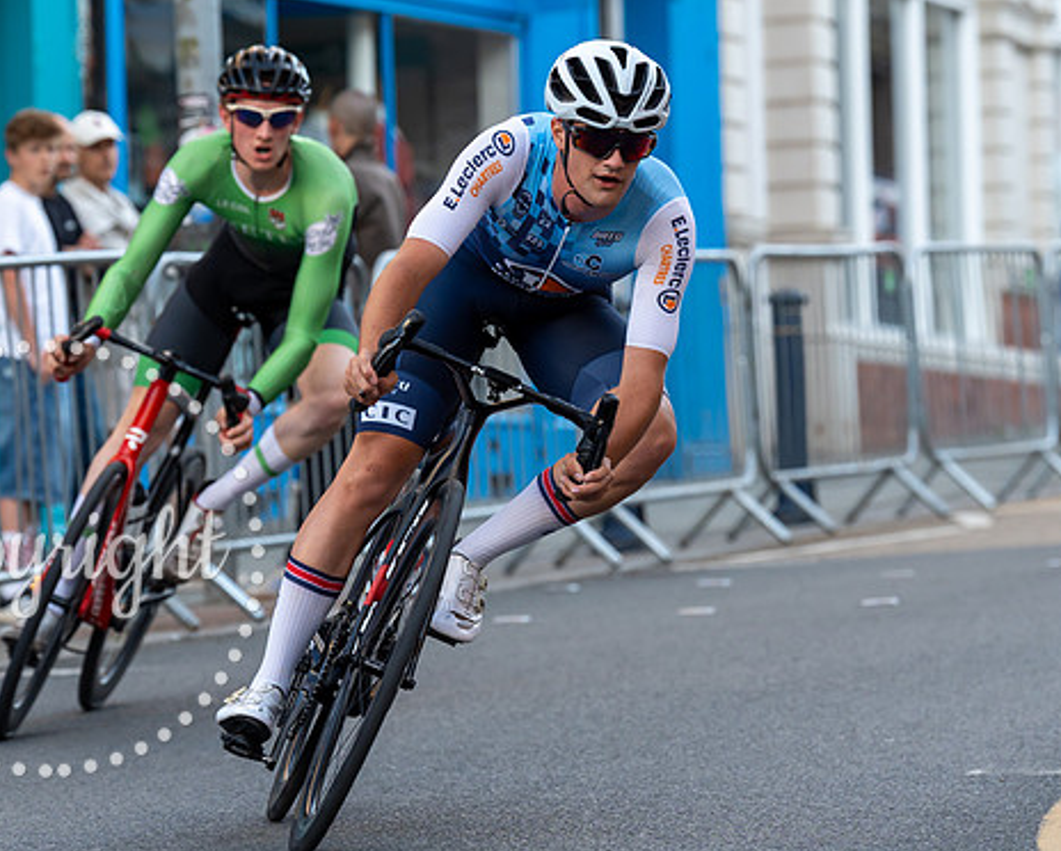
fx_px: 7134
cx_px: 387
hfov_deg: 8.5
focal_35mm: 227
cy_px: 283
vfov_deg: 6.8
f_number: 4
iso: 640
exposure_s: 1/640
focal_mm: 136
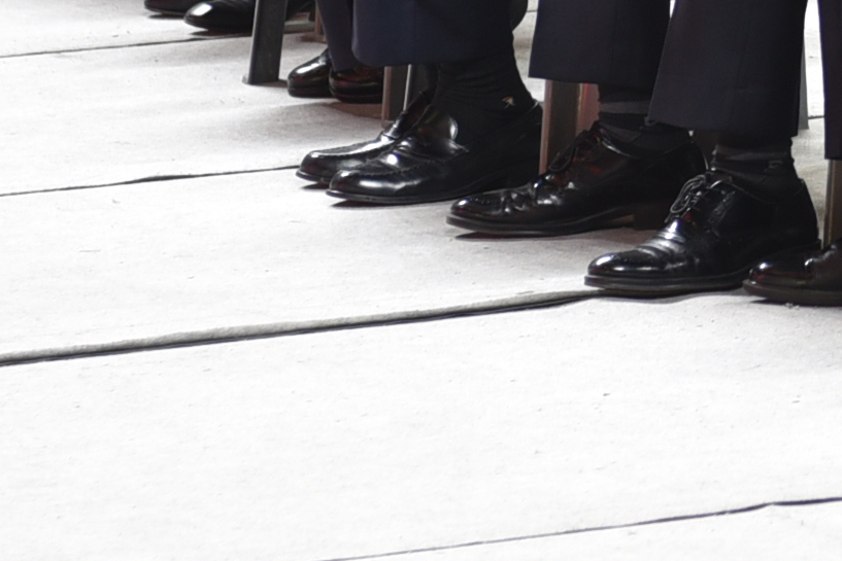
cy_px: -661
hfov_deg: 5.6
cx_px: 1522
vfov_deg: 3.8
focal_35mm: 359
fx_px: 8398
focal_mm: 65
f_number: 4.5
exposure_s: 1/80
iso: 400
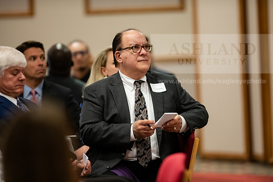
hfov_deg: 6.9
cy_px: 91
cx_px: 136
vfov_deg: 4.6
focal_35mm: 300
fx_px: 2275
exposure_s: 1/200
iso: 2500
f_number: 2.8
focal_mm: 300
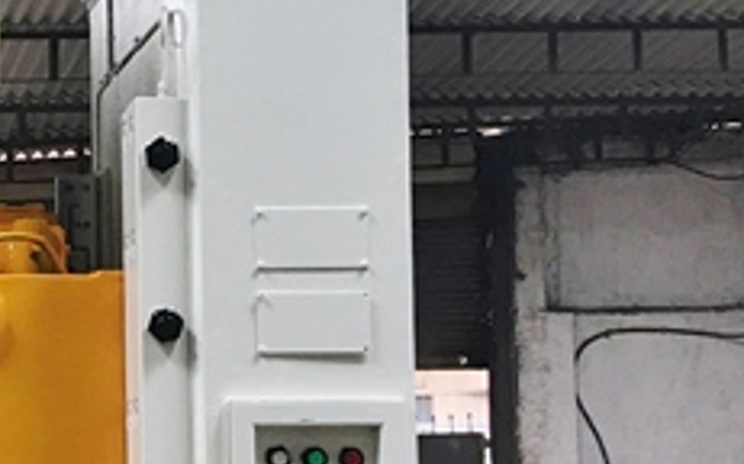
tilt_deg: +5.5
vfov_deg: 9.8
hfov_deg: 14.6
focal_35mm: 133
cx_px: -393
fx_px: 2695
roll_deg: +0.3
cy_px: 380
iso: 25
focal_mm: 4.15
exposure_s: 1/33
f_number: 2.2
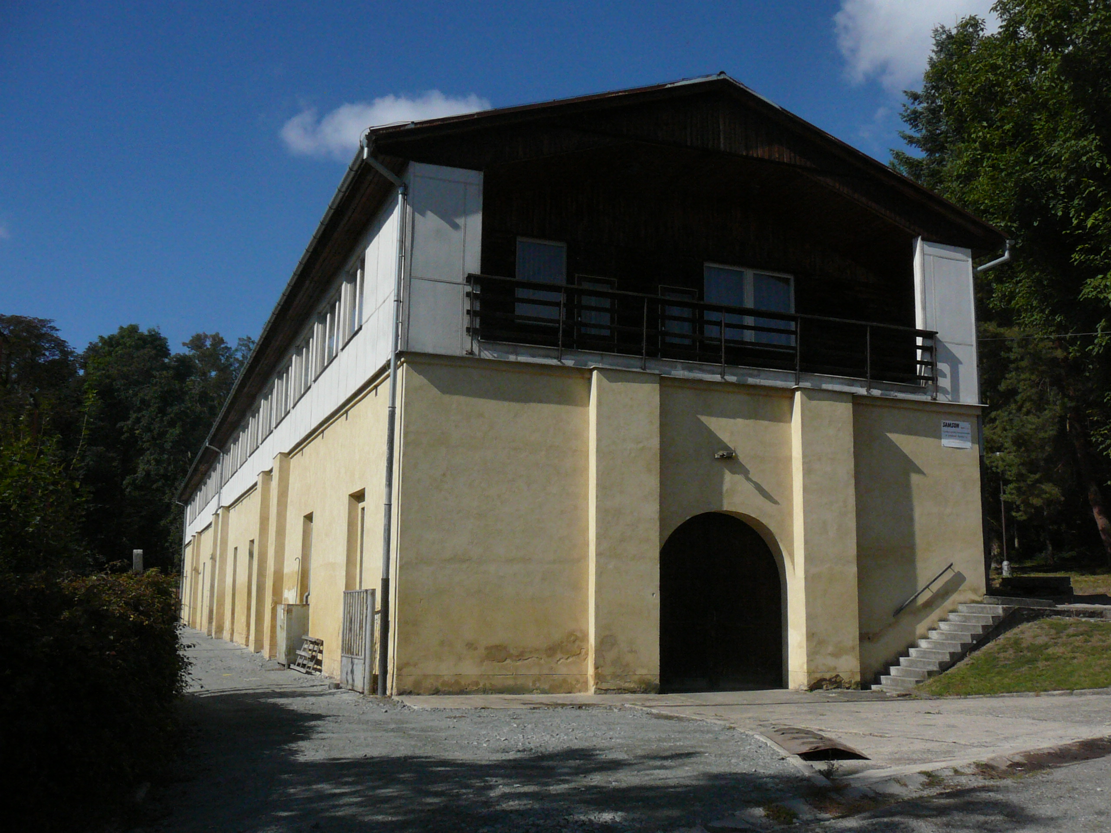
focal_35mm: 35
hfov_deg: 52.6
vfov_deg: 40.7
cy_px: 416
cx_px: 556
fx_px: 1123
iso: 200
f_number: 5
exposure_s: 1/2000
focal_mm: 5.2
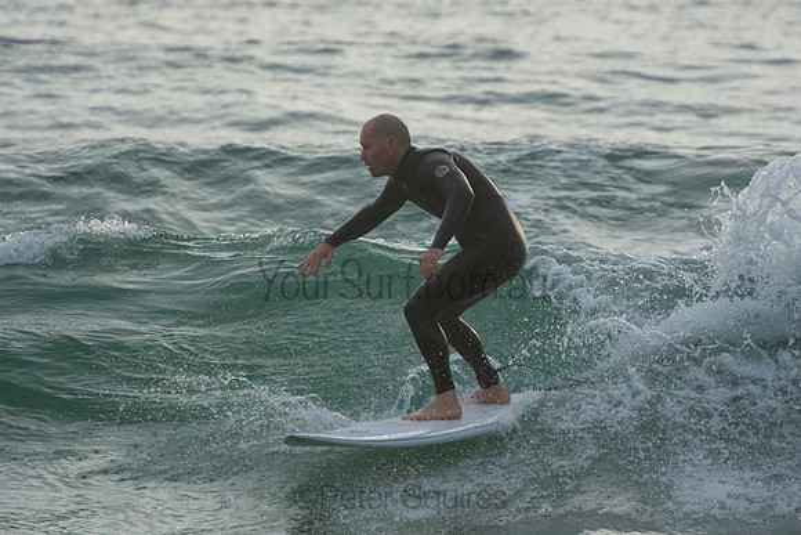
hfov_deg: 3.4
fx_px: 13352
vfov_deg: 2.3
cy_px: 268
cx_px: 400
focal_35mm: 600
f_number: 5.6
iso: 320
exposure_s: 1/1000
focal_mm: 400
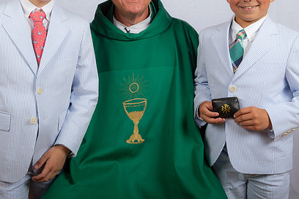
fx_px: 614
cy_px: 63
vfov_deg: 18.3
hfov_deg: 27.4
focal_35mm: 74
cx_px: 135
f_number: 8
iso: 320
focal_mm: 52
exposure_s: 1/200
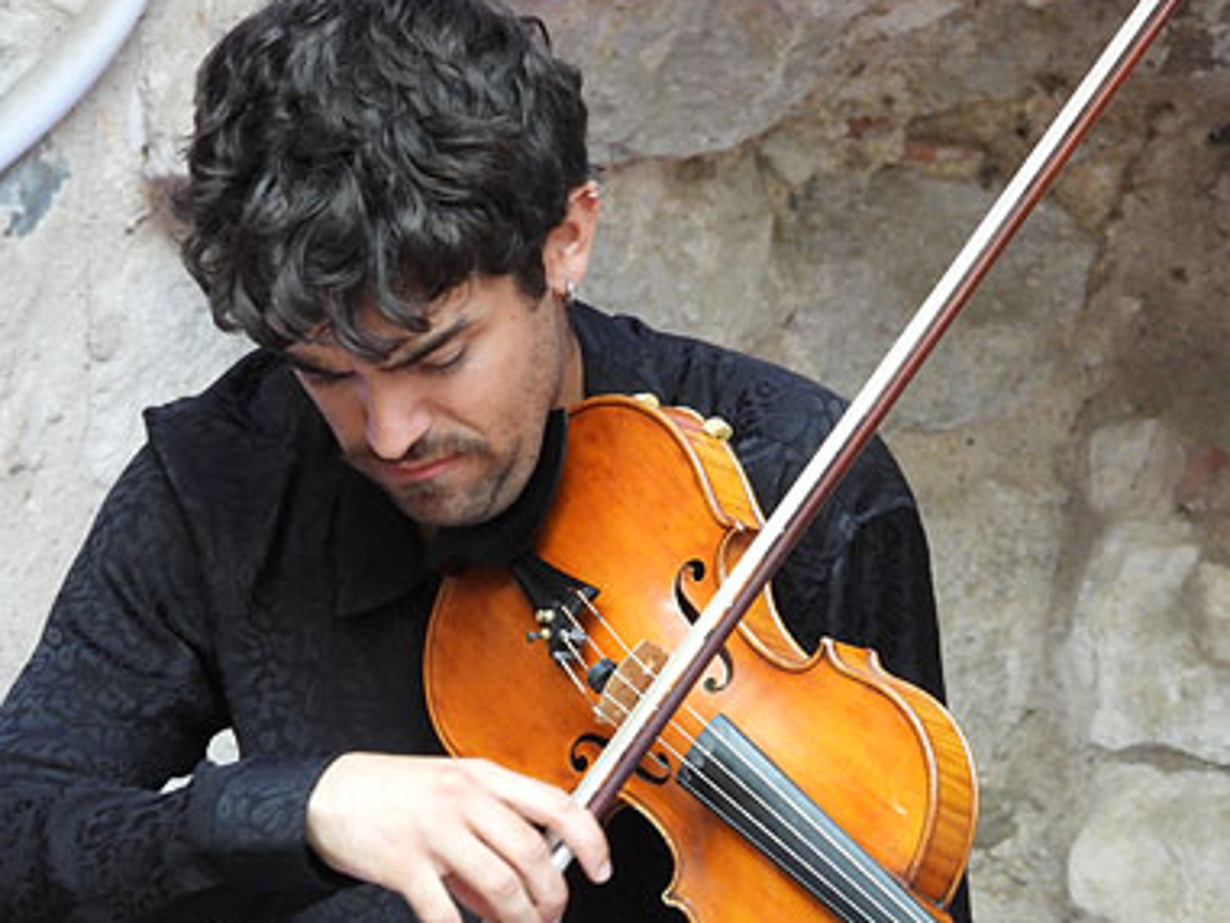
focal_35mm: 604
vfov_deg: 2.5
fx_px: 21469
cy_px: 492
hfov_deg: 3.3
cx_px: 529
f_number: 5
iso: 800
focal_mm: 89.9
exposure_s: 1/30
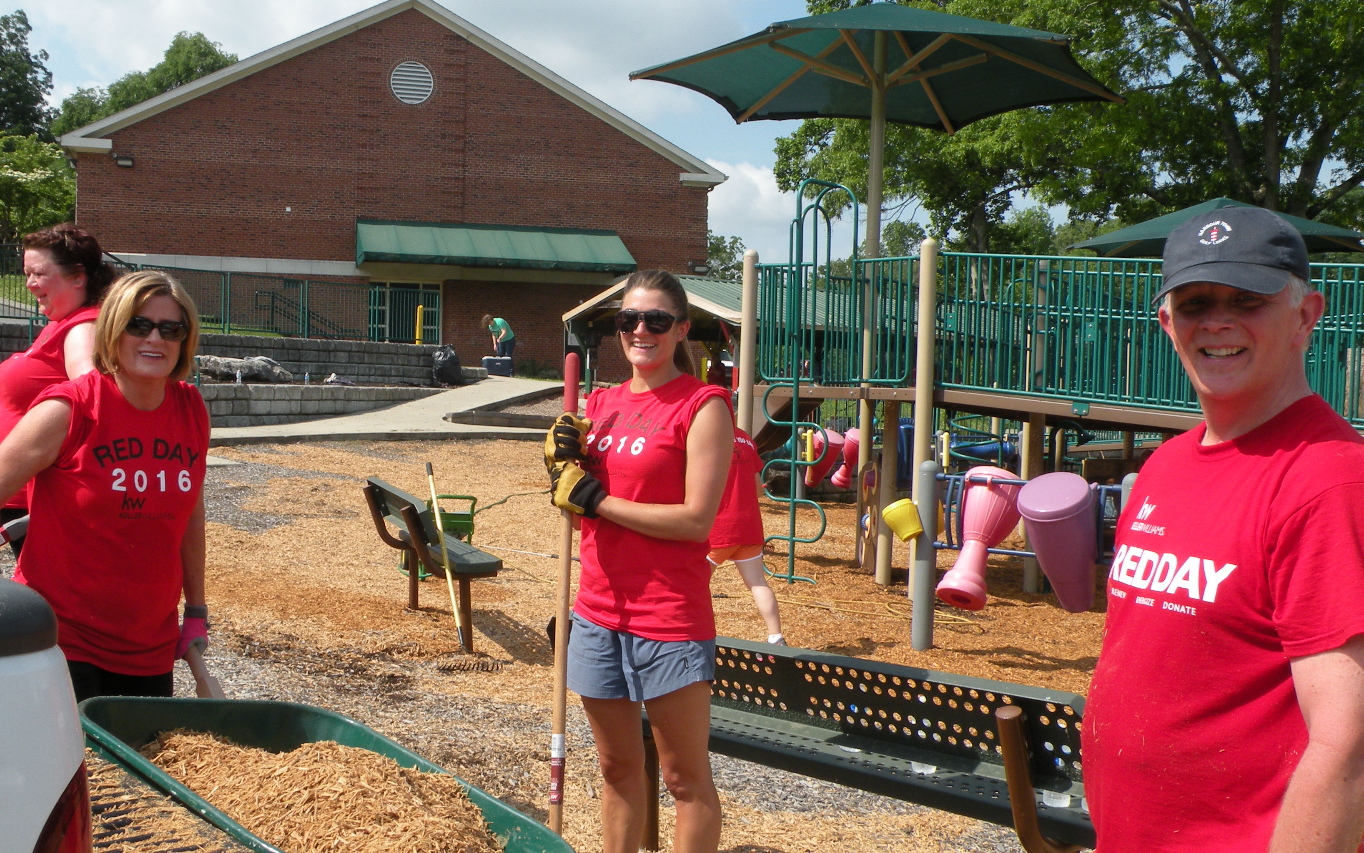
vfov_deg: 32.8
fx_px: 1450
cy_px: 455
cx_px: 666
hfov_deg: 50.4
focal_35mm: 39
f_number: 7.1
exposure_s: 1/215
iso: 64
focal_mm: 5.8
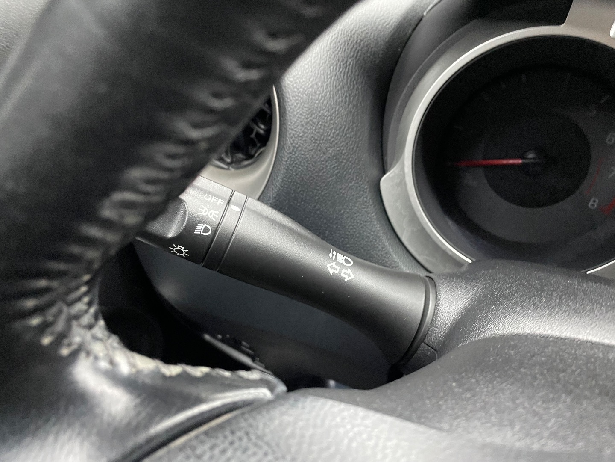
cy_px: 231
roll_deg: -5.5
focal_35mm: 26
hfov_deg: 67.3
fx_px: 462
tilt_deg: -40.3
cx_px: 308
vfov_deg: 53.1
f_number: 1.6
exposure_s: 1/30
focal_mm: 4.2
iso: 640
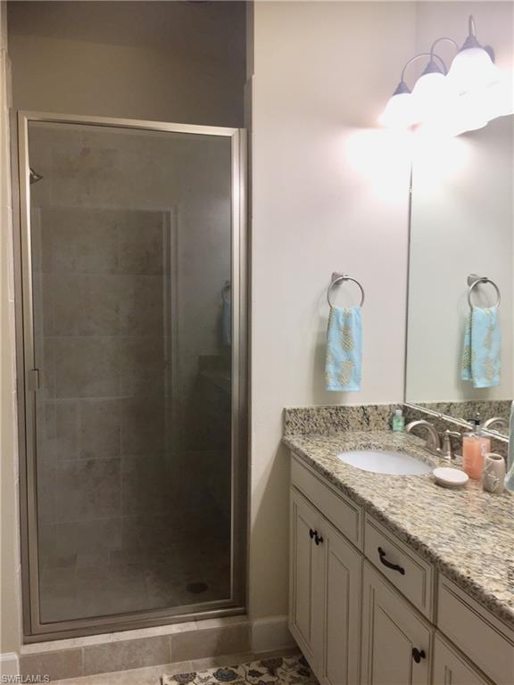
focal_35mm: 29
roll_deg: -1.0
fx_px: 574
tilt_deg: -3.3
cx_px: 257
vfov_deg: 61.7
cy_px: 342
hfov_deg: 48.2
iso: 40
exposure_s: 1/60
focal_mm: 4.15
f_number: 2.2
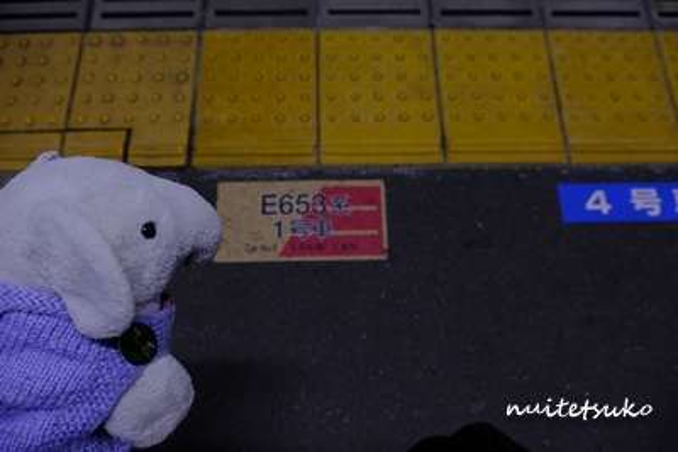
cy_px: 226
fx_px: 509
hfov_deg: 67.4
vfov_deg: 48.0
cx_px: 339
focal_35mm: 27
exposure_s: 1/30
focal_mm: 18
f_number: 5.6
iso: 800
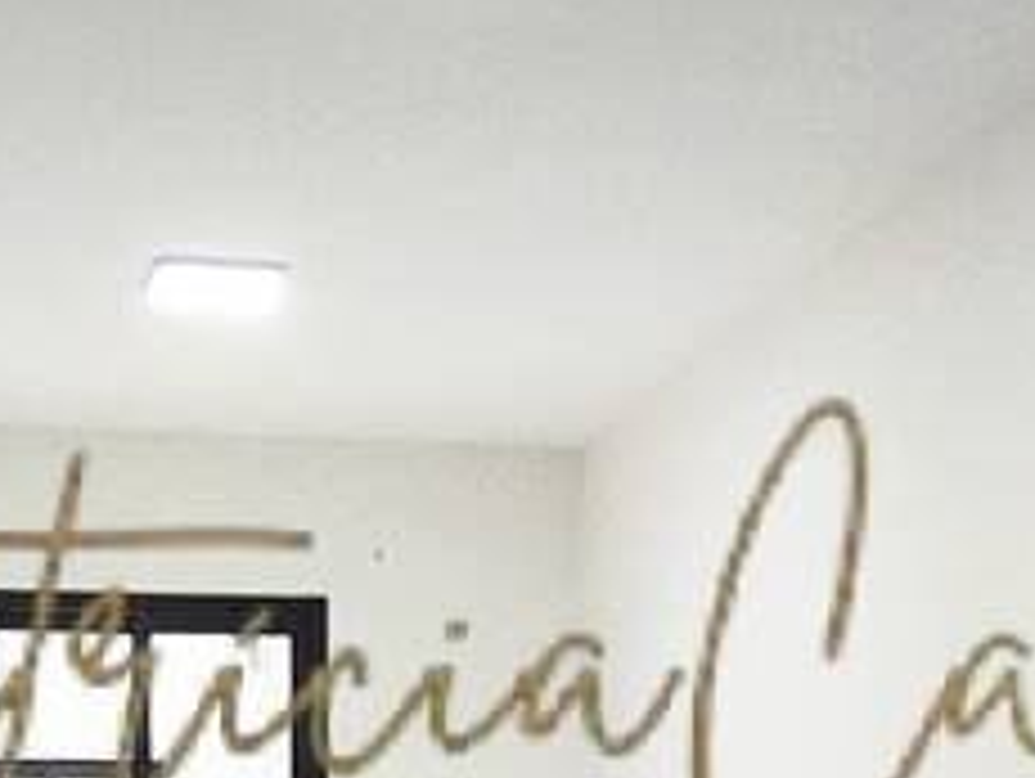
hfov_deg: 19.6
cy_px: 872
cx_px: 513
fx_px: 2993
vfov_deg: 14.5
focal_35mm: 100
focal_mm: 1.65
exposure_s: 1/60
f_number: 2.2
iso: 160
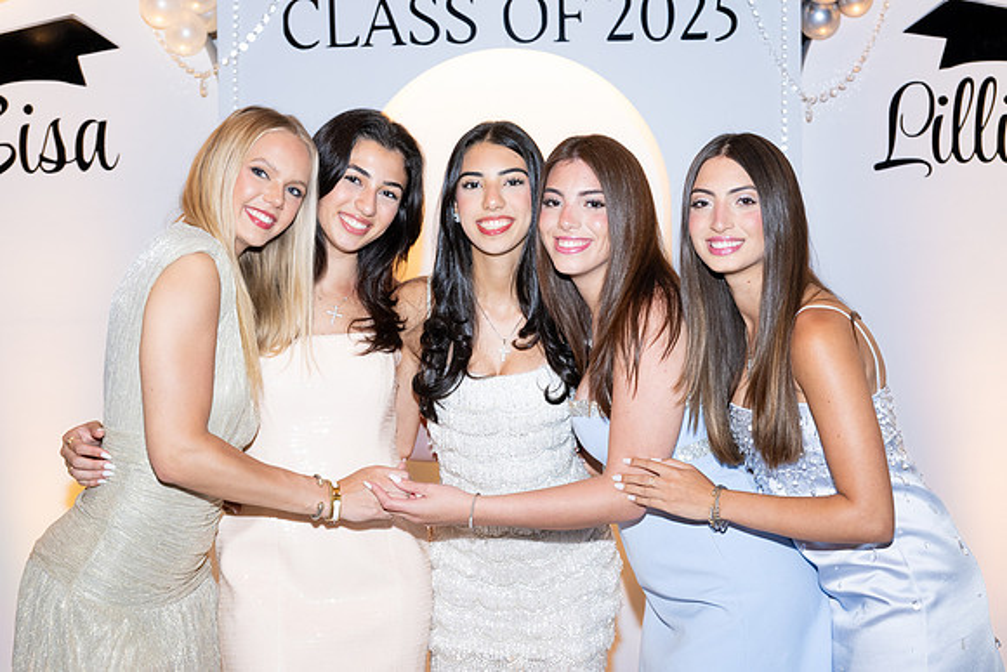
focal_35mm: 52
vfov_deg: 26.0
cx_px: 504
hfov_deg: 38.2
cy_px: 336
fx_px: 1455
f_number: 5.6
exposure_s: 1/80
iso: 1000
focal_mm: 52
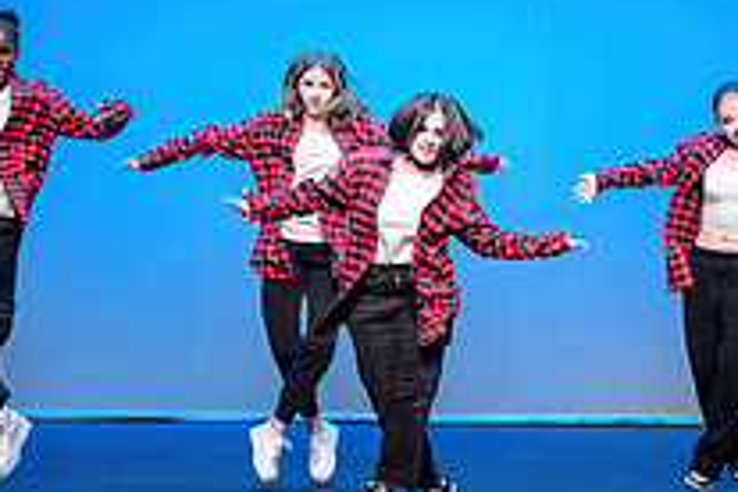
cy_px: 209
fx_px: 5309
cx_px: 519
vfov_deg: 5.3
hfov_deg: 7.9
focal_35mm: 259
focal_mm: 90
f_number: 2.8
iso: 1250
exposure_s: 1/400
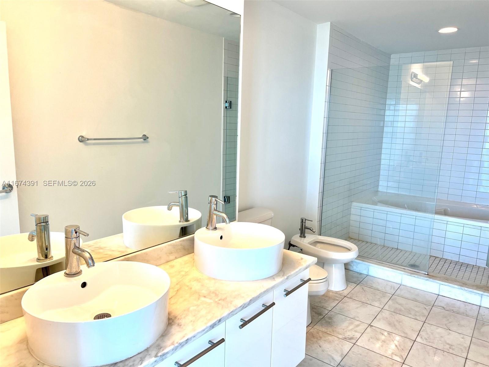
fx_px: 367
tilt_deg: -10.0
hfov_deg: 67.3
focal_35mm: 26
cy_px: 184
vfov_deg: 53.1
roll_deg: -1.6
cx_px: 244
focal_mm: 5.7
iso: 64
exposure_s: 1/165
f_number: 1.5
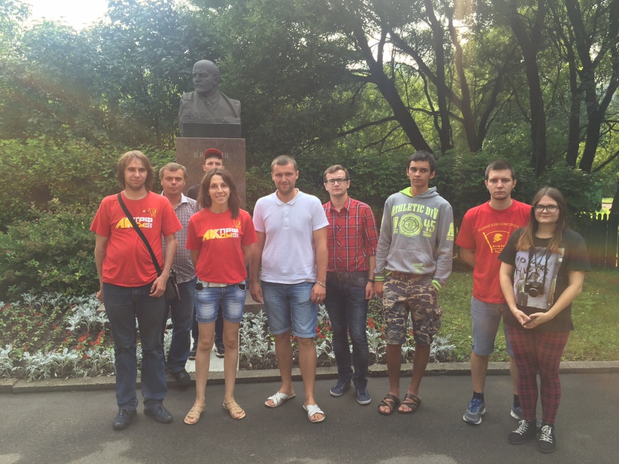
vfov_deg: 48.2
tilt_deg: -7.5
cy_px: 232
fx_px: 519
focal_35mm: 29
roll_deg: -0.7
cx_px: 310
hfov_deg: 61.7
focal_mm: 4.15
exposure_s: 1/366
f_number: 2.2
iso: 32
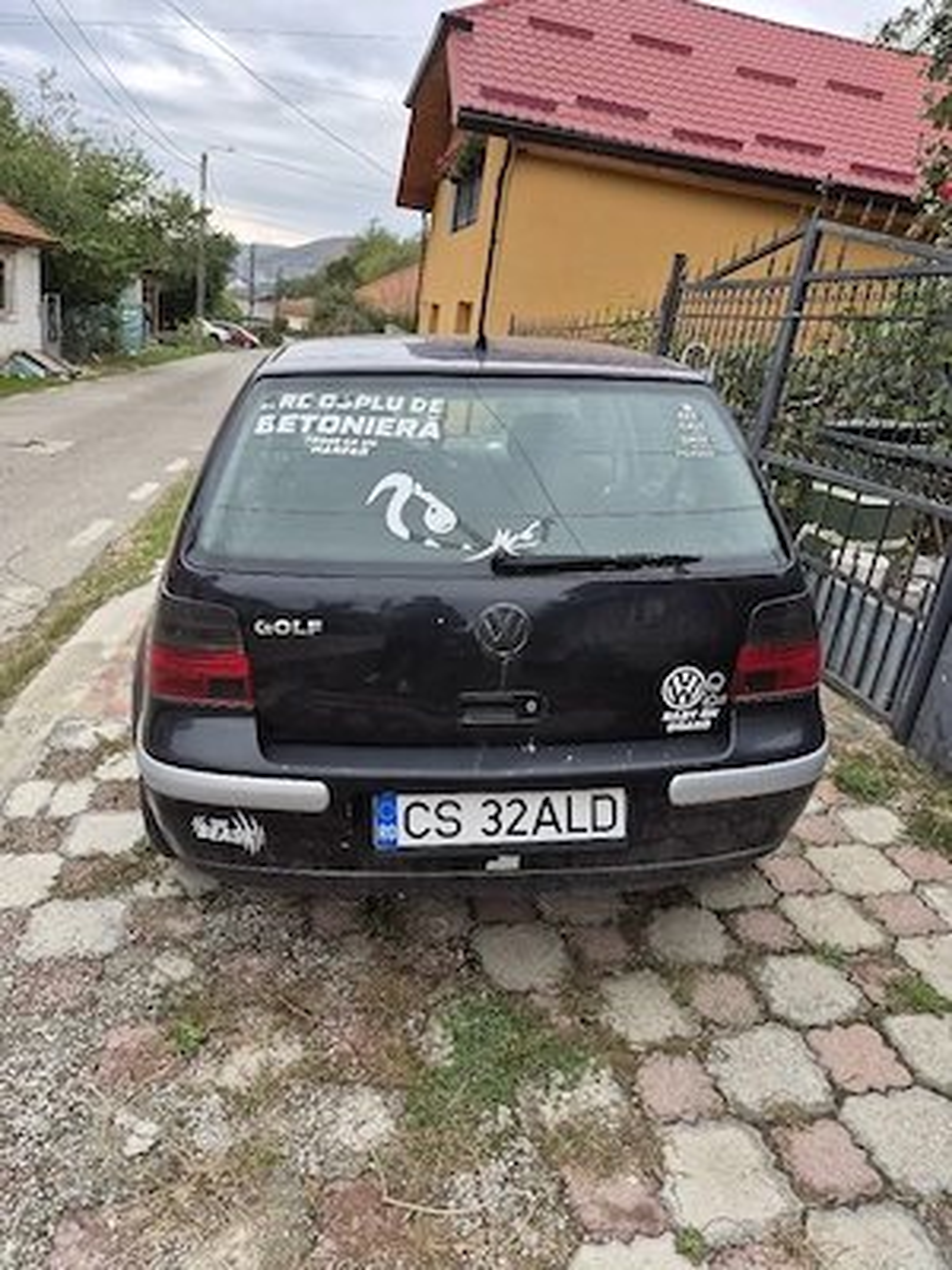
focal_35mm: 23
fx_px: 843
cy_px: 635
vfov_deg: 73.9
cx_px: 476
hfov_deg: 58.9
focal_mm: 5.4
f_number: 1.8
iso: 80
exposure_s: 1/1000
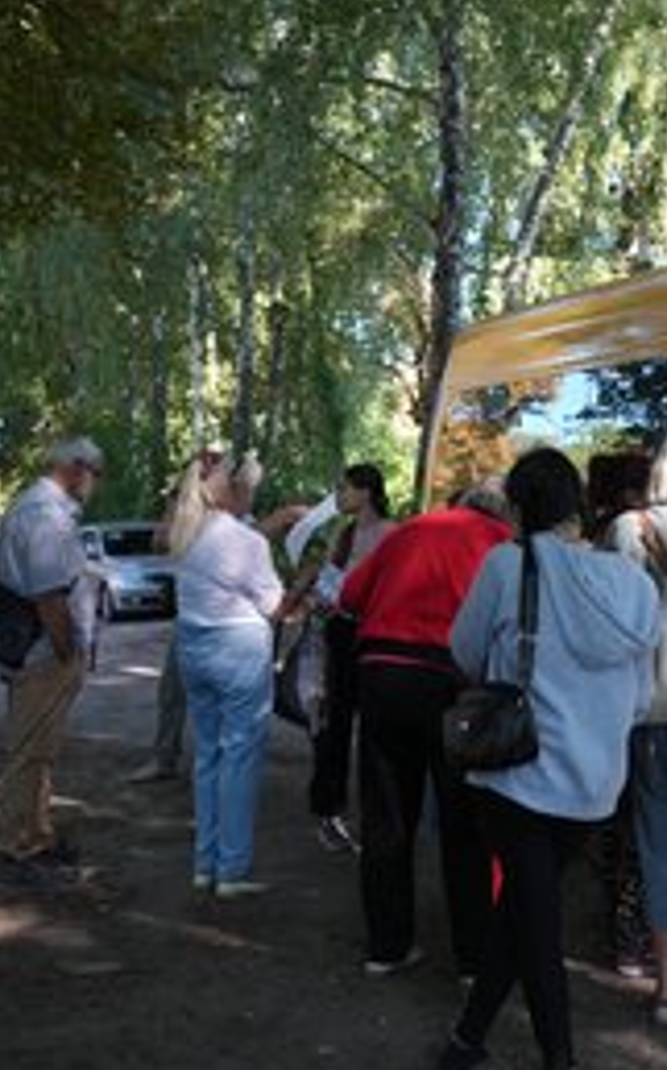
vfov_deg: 41.1
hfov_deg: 24.9
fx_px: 1427
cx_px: 684
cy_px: 537
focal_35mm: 49
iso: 1000
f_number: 4
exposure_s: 1/160
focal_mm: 31
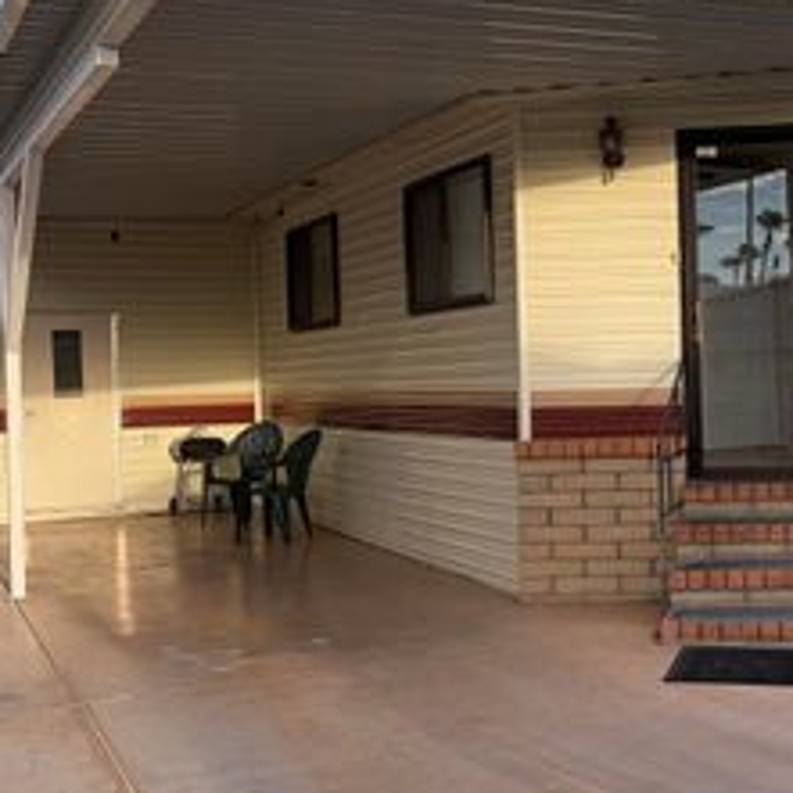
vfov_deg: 32.8
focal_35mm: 52
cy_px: 371
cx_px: 721
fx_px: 1348
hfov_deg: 31.2
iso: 50
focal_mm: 5.96
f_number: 1.6
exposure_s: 1/581
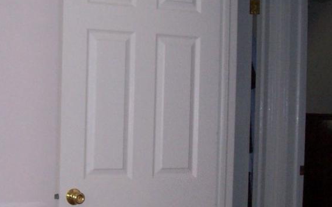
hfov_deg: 22.8
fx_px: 823
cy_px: 179
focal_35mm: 91
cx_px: 127
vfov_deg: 14.2
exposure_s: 1/112
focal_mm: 5.6
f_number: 2.7
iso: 140
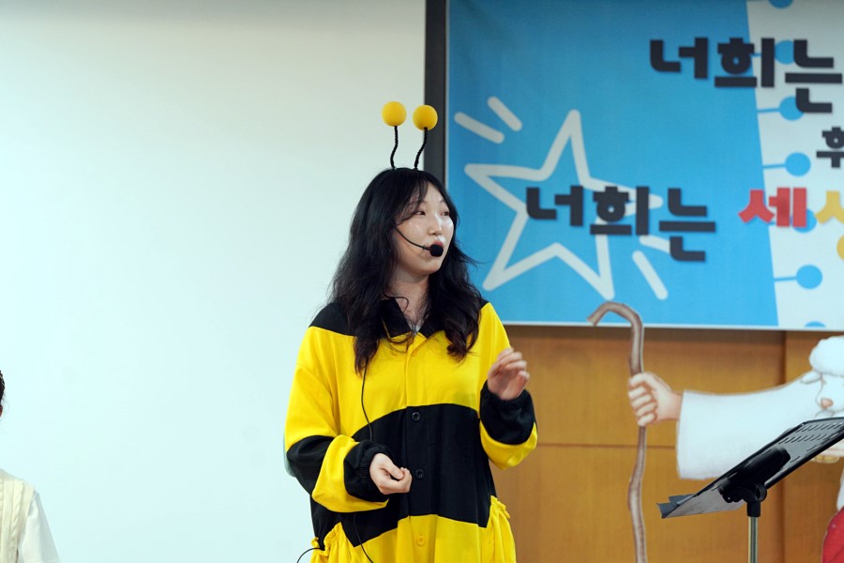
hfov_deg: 10.3
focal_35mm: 200
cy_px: 282
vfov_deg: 6.9
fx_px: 4689
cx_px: 422
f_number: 4
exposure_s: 1/250
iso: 1600
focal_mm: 200
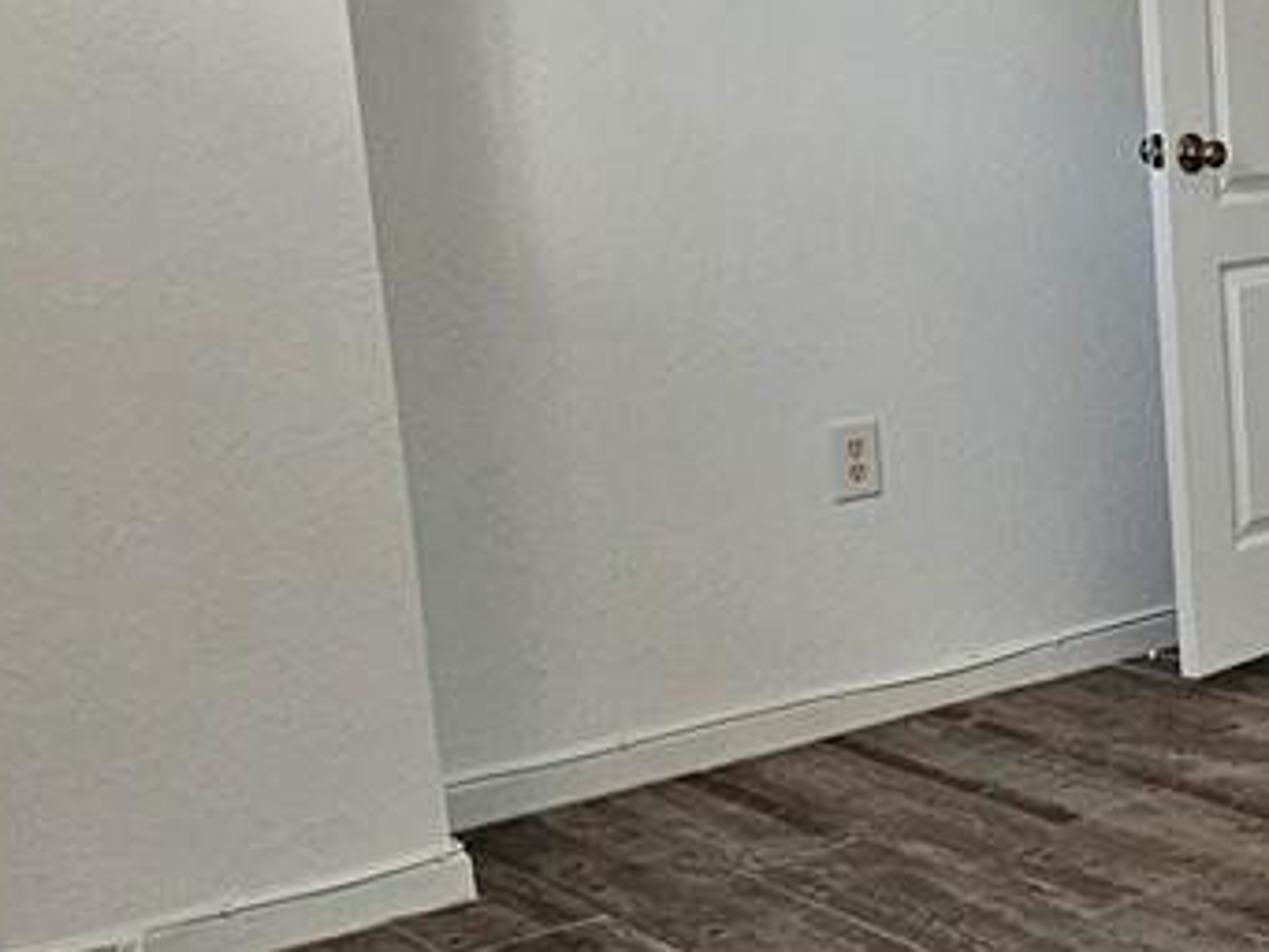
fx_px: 2237
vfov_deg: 24.0
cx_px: 1738
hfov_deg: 26.0
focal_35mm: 61
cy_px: 550
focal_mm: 2.2
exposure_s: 1/60
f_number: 2.2
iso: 200
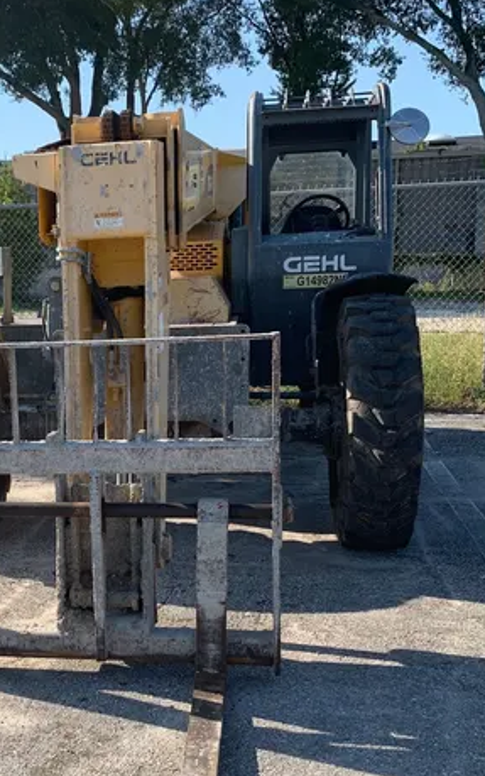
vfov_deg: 44.9
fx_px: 930
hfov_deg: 28.5
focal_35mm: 44
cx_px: 91
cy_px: 479
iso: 25
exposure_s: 1/1124
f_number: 1.8
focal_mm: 4.25
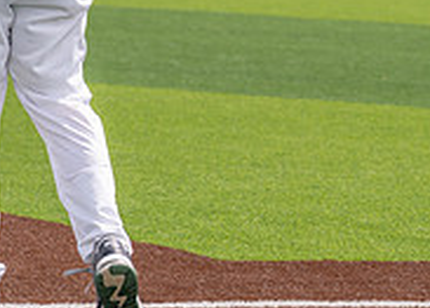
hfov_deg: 6.5
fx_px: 3776
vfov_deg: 4.6
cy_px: -145
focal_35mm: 309
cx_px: -15
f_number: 2.8
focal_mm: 70
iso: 100
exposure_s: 1/2000
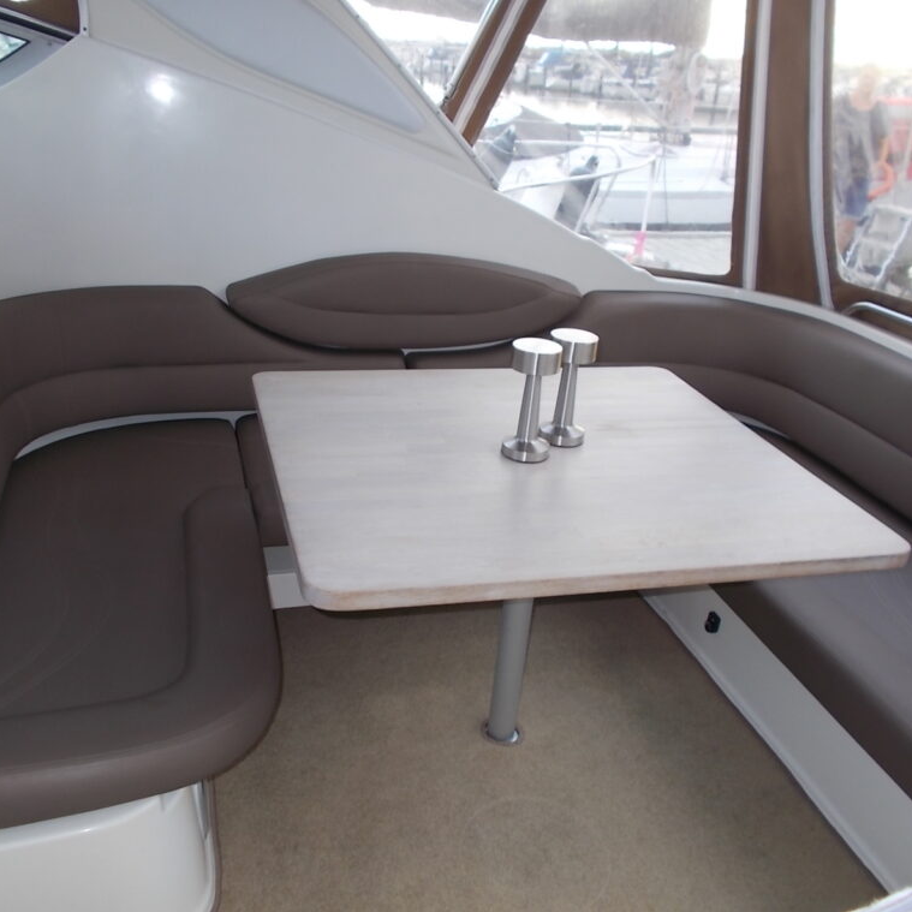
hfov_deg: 52.5
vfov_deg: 52.5
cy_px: 452
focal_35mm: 31
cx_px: 455
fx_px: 924
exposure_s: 1/30
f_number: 3.2
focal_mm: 4.6
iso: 80
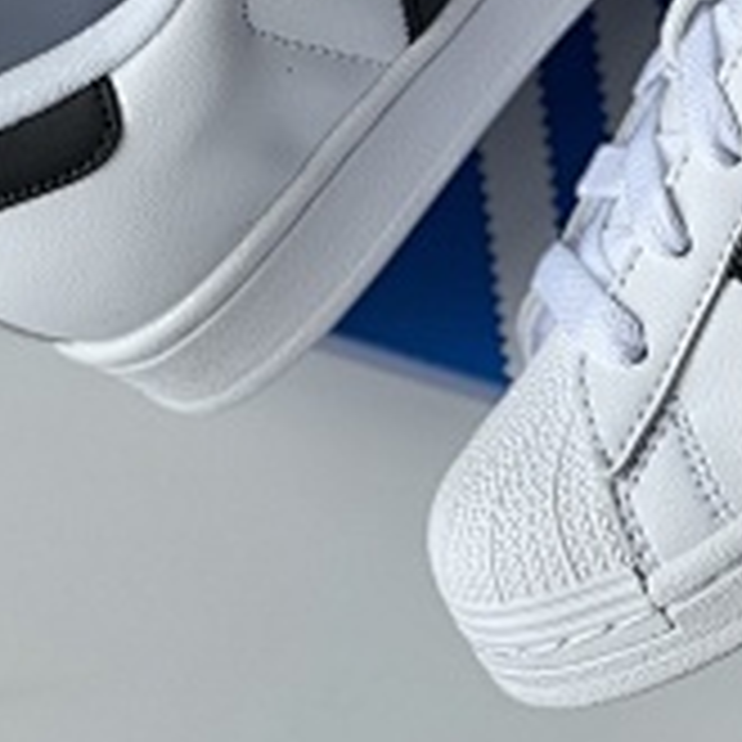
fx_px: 4147
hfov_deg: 10.2
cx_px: 711
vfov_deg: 10.1
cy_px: -56
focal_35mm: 171
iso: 20
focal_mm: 7.5
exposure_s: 1/127
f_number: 2.2
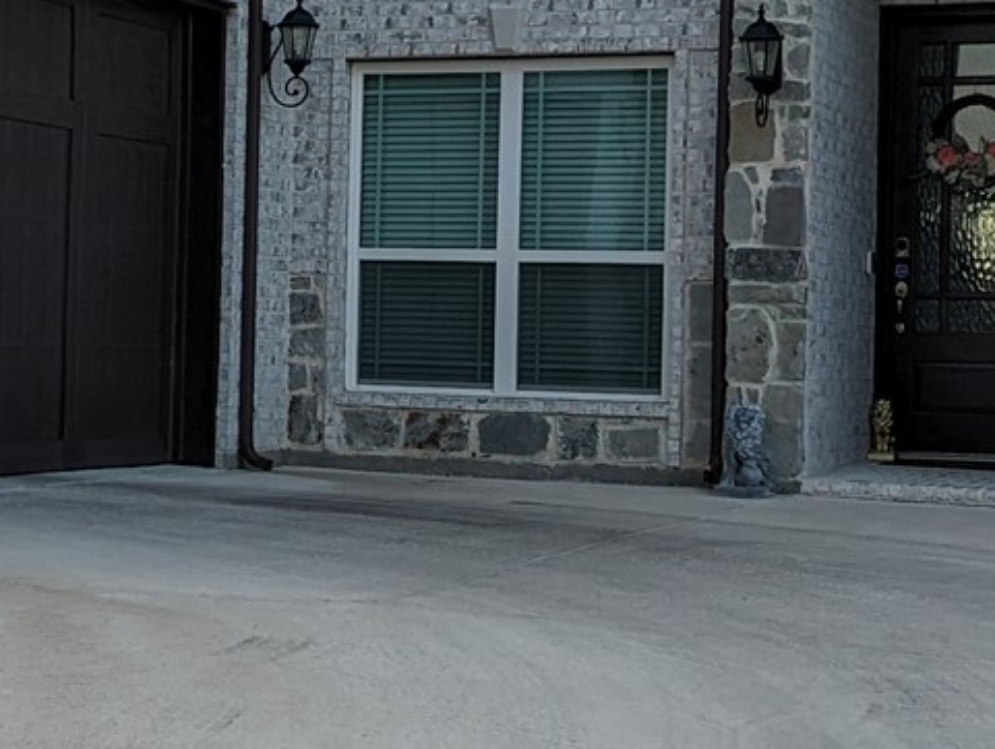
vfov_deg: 14.5
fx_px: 2936
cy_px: 263
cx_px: -9
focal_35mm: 102
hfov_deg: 18.7
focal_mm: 6.81
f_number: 1.85
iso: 41
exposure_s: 1/1244
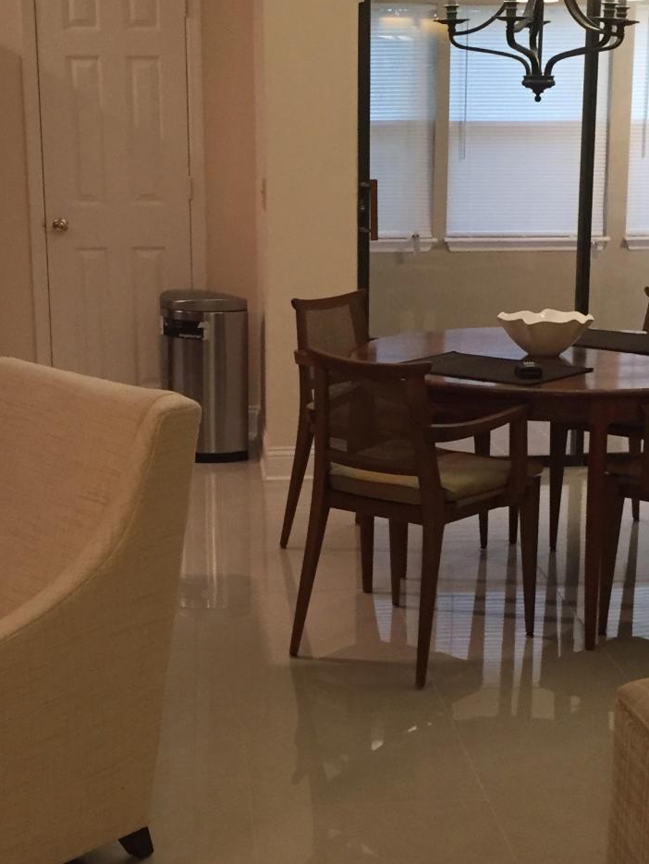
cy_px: 469
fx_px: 1549
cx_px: 332
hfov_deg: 23.7
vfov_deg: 31.2
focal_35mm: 62
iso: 160
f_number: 2.2
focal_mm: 4.15
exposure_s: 1/30
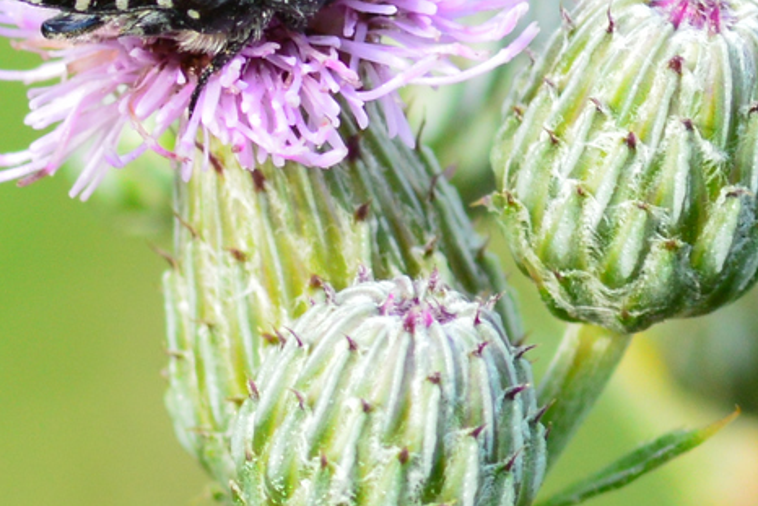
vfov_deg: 4.4
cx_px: 540
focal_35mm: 309
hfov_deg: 6.7
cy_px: 96
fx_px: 6508
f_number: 10
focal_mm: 100
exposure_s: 1/200
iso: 400
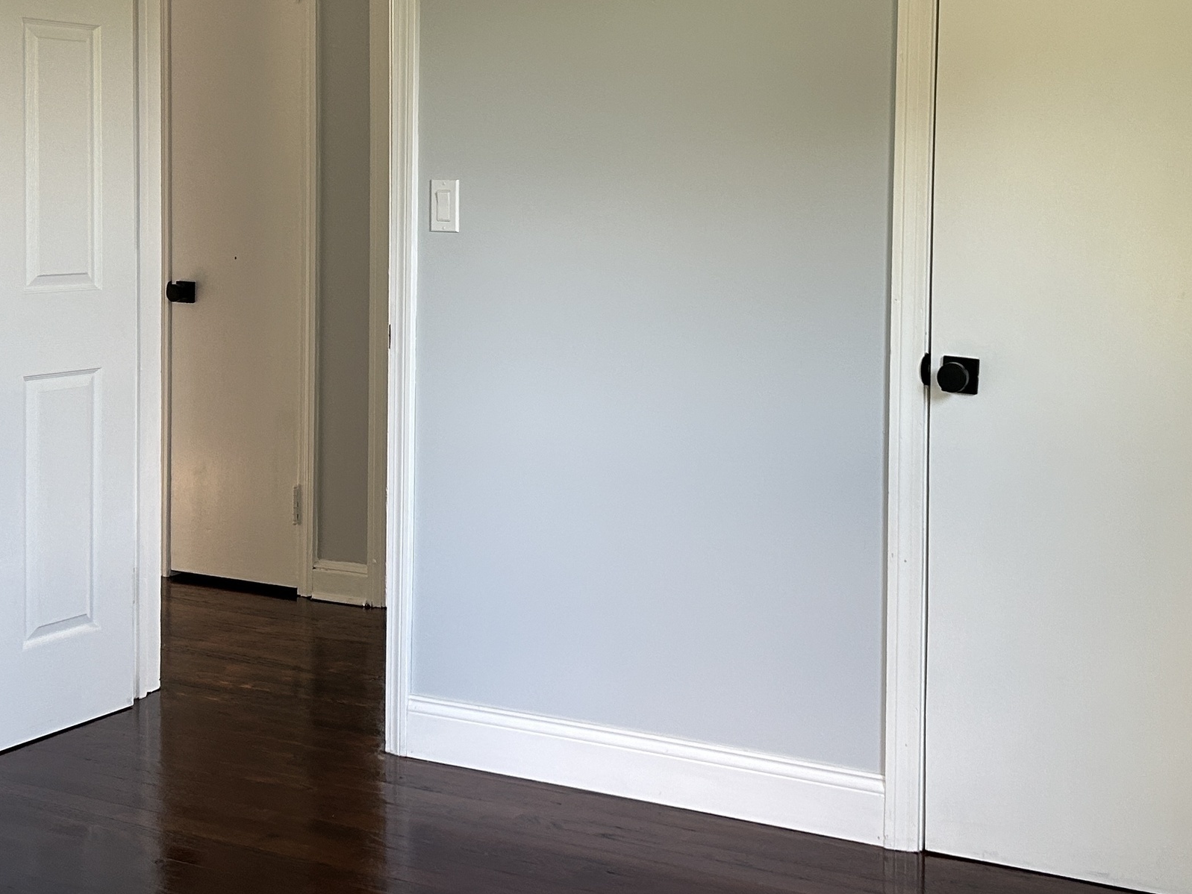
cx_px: 673
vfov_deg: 28.8
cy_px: 263
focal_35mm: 50
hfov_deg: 38.1
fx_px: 1722
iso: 125
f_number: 1.5
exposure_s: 1/95
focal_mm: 5.7
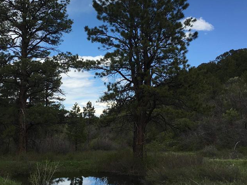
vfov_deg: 30.8
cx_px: 84
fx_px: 335
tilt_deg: +8.1
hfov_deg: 40.0
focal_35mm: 47
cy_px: 70
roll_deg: +0.9
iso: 25
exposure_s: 1/1282
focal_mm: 4.15
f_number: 2.2
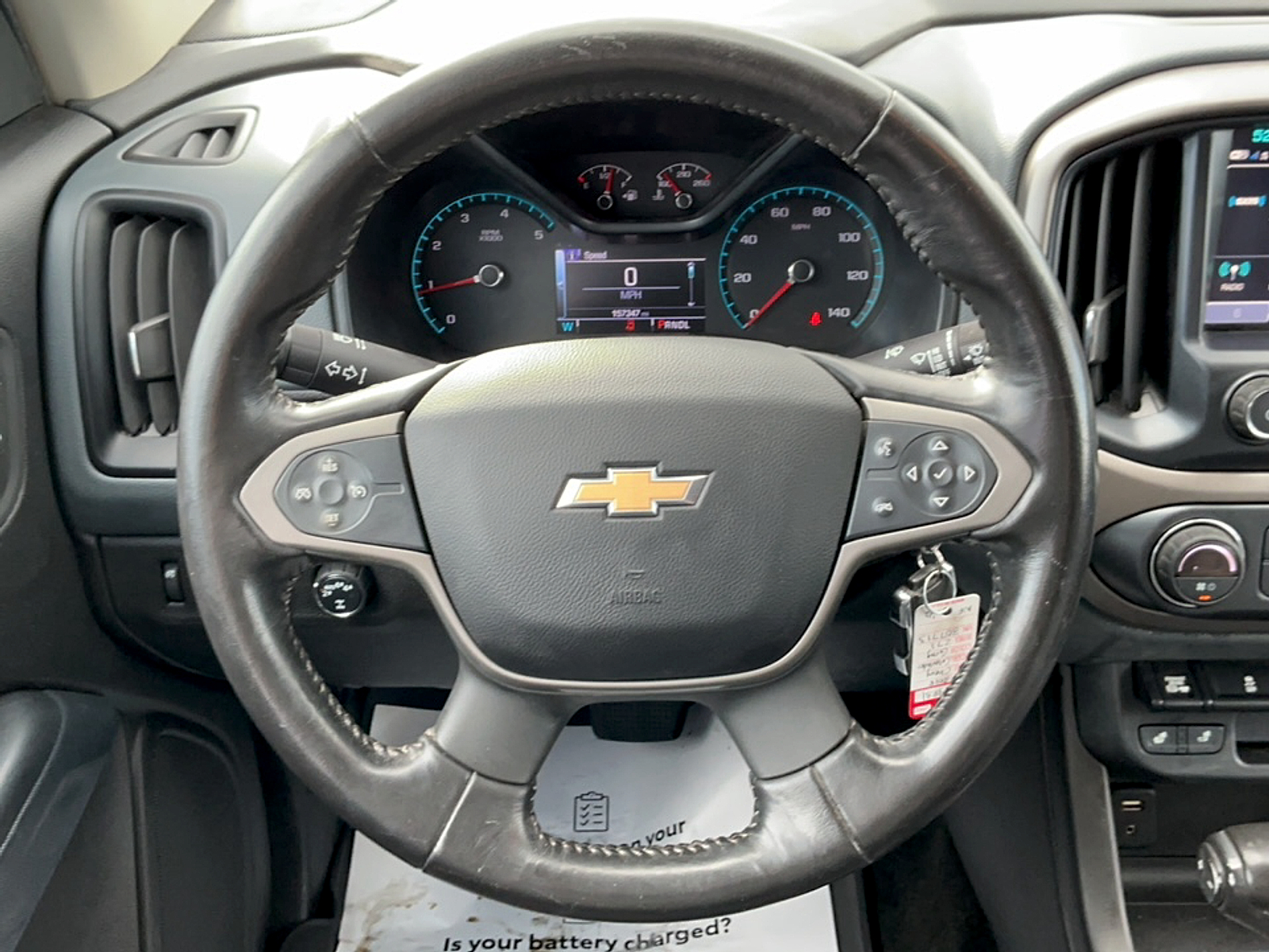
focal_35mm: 30
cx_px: 634
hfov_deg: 60.0
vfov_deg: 46.8
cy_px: 476
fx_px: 1100
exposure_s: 1/60
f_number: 1.8
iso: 50
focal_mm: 3
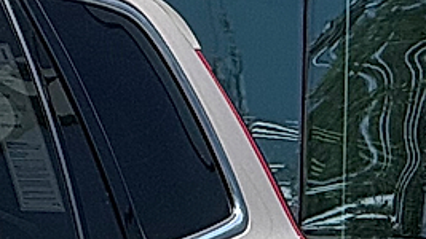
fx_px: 8853
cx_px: -726
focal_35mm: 784
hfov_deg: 2.7
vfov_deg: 1.5
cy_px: 572
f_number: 2.8
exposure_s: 1/1148
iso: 50
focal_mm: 15.66
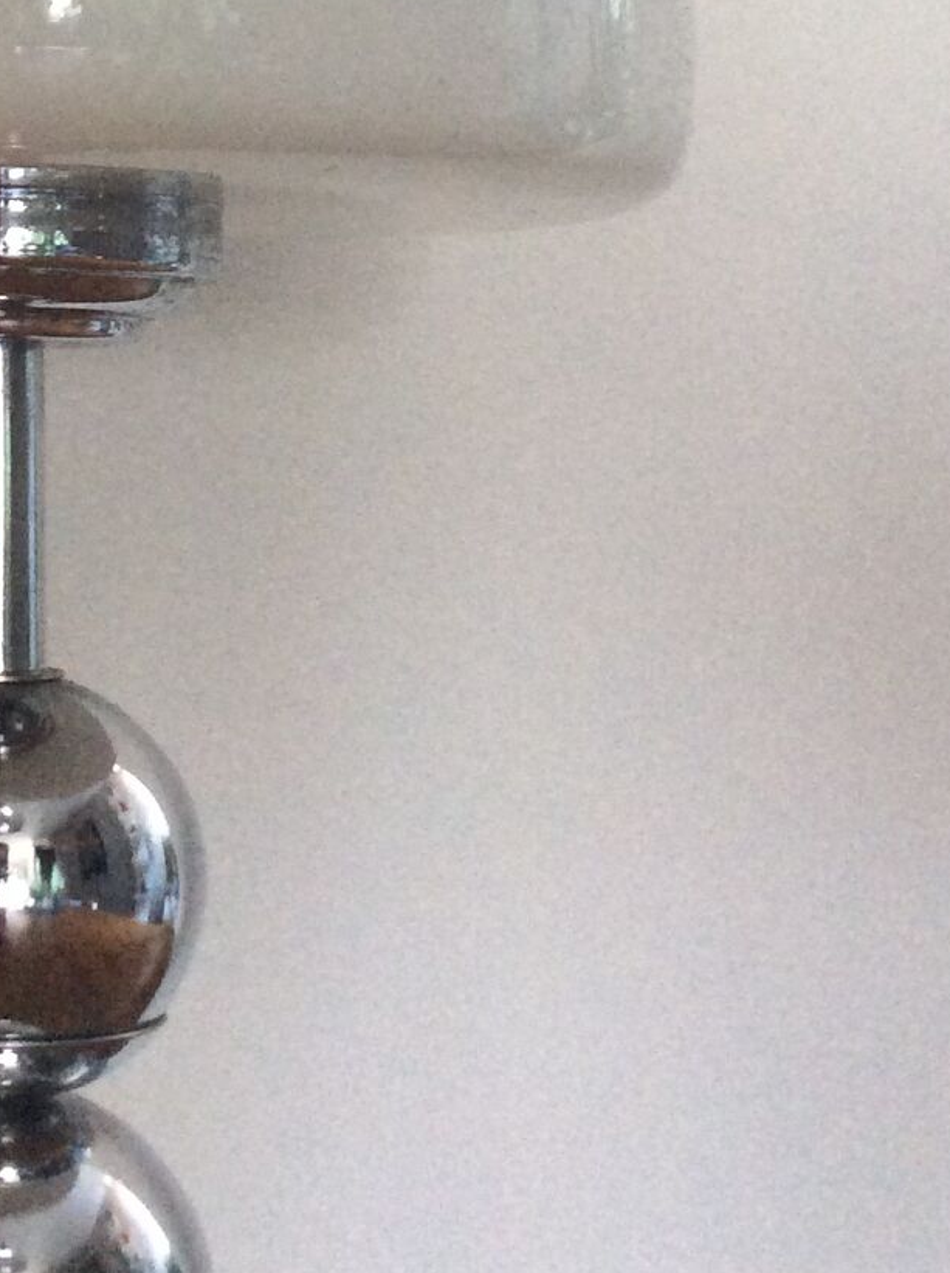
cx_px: -51
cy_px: -78
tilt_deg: +11.8
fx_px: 2862
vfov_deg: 23.7
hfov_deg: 18.3
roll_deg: -0.4
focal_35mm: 78
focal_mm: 3.3
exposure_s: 1/25
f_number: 2.4
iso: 200
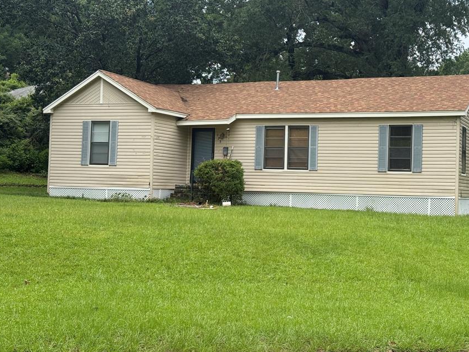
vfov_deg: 25.2
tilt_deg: +2.7
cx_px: 260
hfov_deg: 33.2
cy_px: 158
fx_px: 786
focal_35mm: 58
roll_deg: -1.7
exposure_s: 1/2667
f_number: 1.78
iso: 64
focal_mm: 6.76
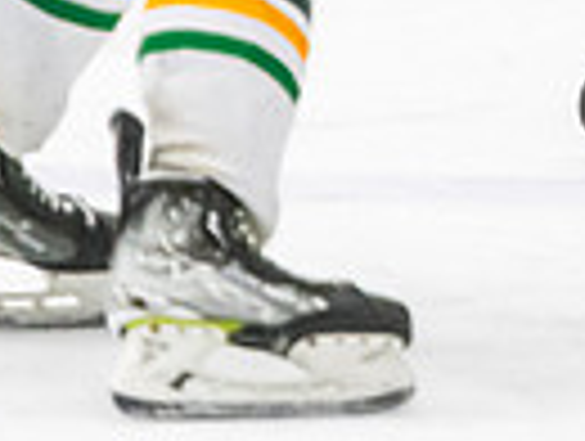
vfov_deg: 1.5
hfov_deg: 1.9
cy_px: -486
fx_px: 17185
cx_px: 1486
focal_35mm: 1015
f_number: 2.8
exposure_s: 1/640
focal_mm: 175
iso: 3200
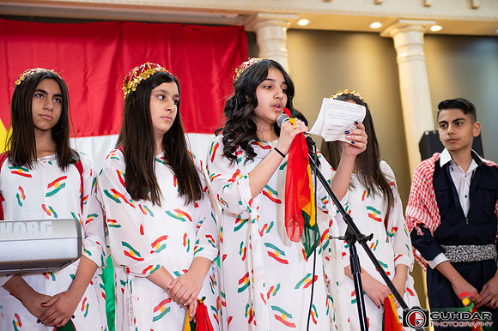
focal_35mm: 74
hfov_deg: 27.5
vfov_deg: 18.5
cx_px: 249
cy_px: 166
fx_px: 1018
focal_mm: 70
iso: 1000
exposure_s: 1/200
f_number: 2.8
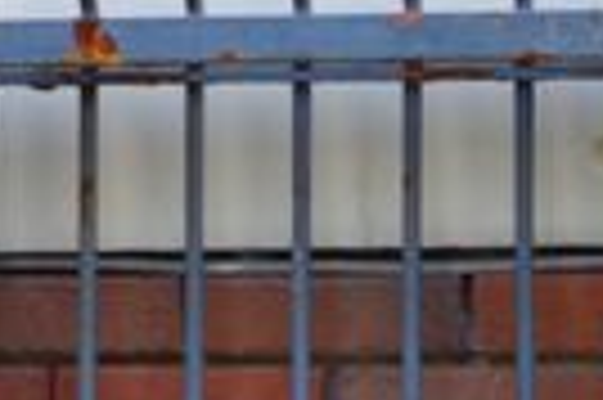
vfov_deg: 2.6
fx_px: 8766
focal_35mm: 524
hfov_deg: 3.9
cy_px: -380
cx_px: -675
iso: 800
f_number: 5.6
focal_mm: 78
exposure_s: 1/125
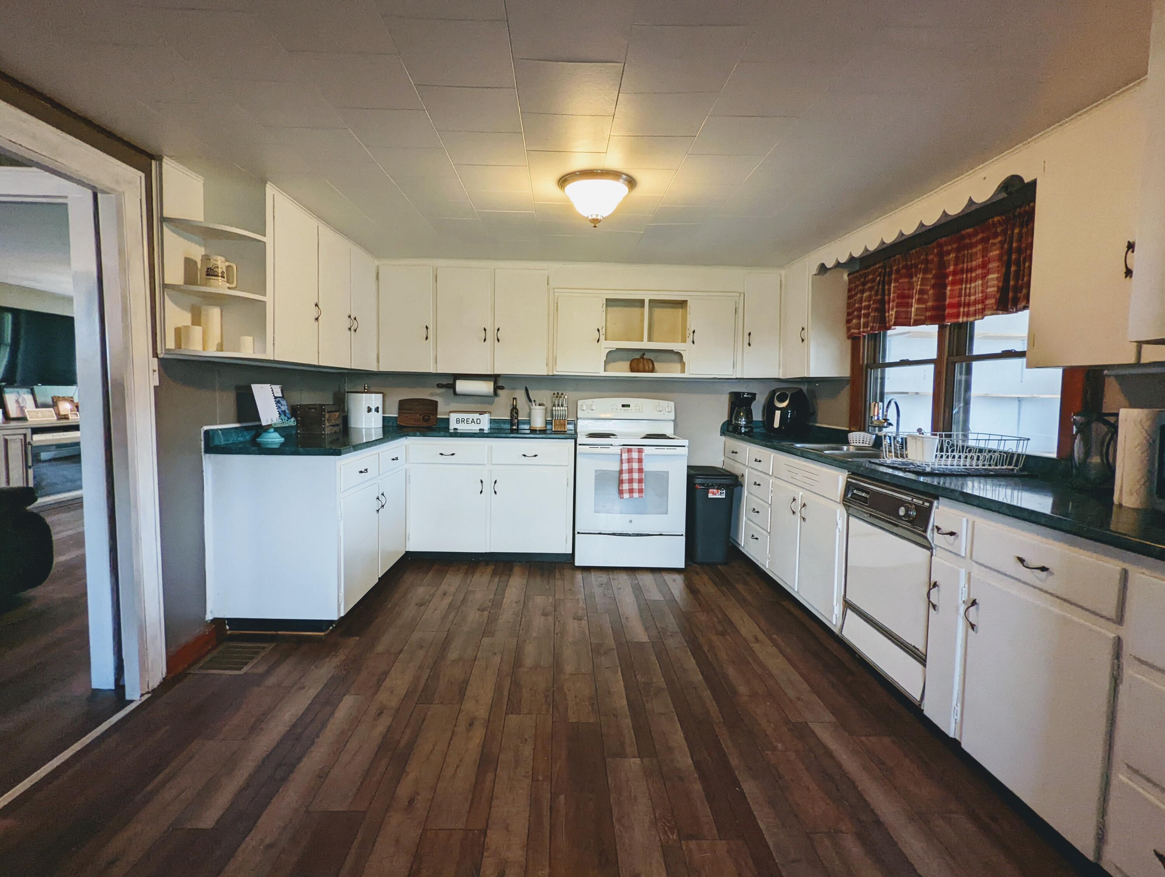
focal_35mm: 16
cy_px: 438
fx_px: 539
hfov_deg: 94.4
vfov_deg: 78.2
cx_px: 582
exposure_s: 1/120
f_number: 2.2
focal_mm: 2.35
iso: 308
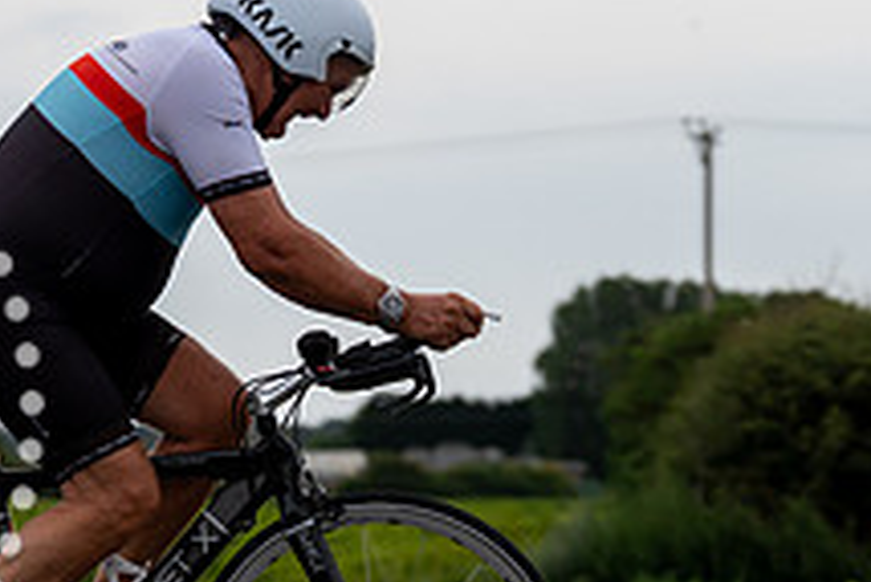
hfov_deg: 10.8
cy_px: 201
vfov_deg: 7.2
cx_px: 293
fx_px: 4600
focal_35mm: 190
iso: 320
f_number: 3.2
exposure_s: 1/800
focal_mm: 70
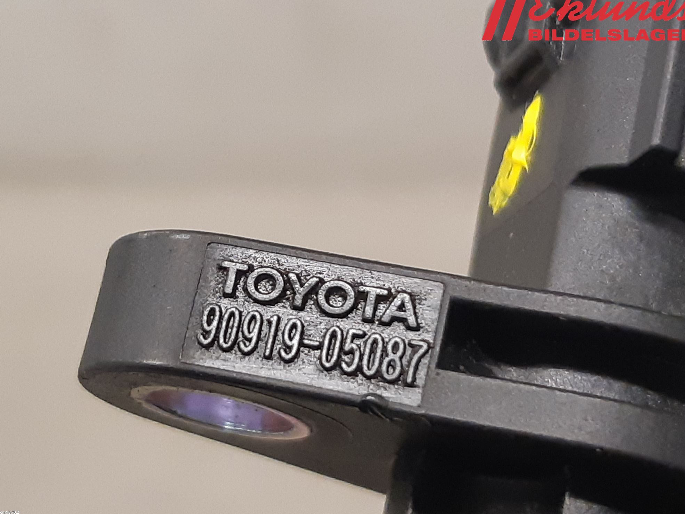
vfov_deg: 51.3
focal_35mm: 27
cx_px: 339
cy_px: 248
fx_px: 534
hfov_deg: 65.3
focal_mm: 3.93
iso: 250
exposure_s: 1/50
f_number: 1.7
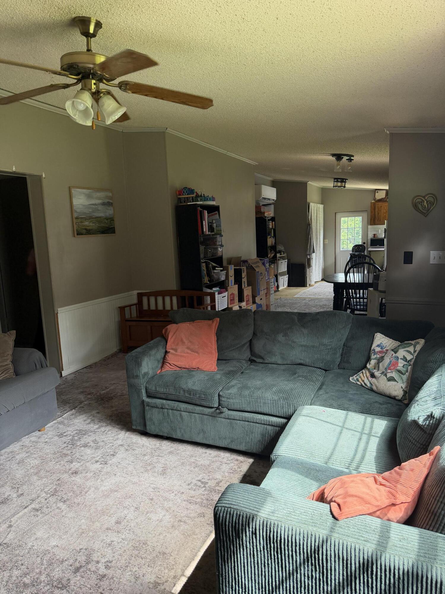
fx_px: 411
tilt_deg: -7.8
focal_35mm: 24
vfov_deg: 71.6
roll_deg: +1.7
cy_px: 297
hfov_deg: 56.8
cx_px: 222
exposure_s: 1/235
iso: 200
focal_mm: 6.76
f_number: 1.78
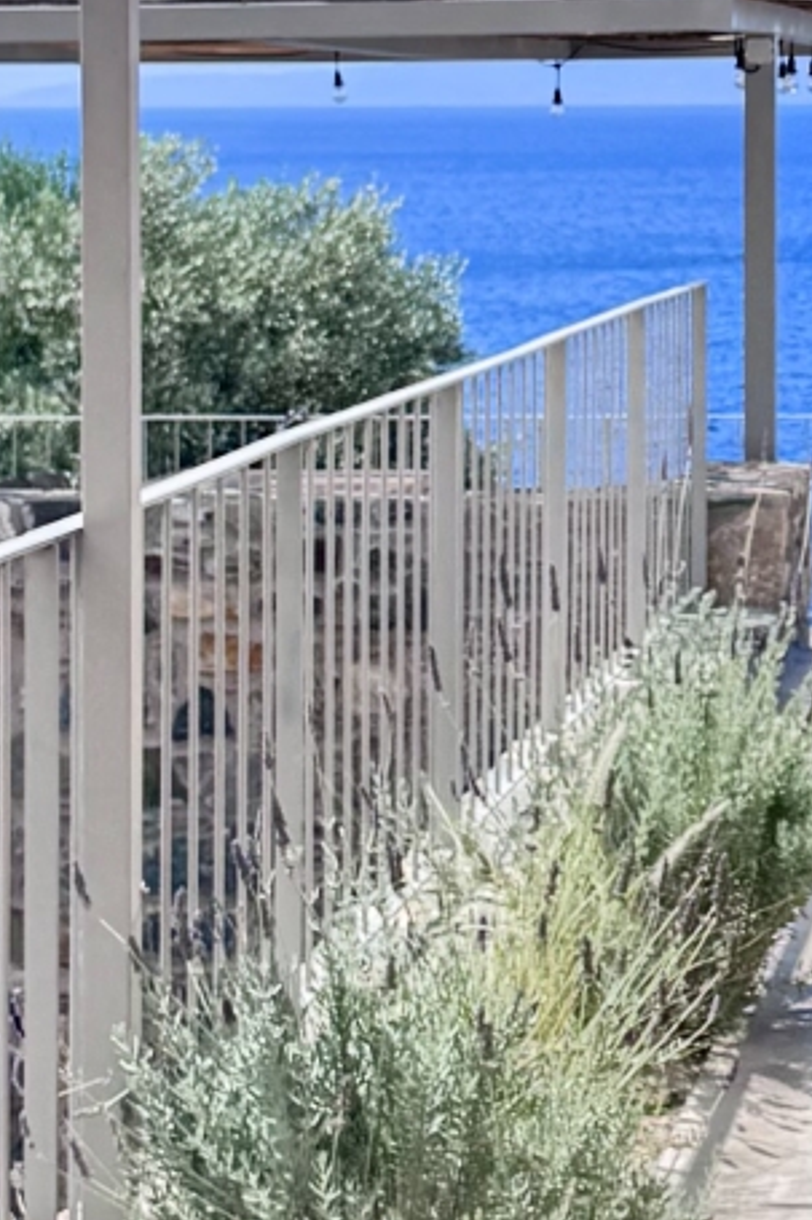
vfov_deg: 17.2
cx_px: 742
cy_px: 60
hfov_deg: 11.6
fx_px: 3961
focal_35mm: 117
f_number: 1.78
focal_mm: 6.76
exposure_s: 1/2506
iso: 80
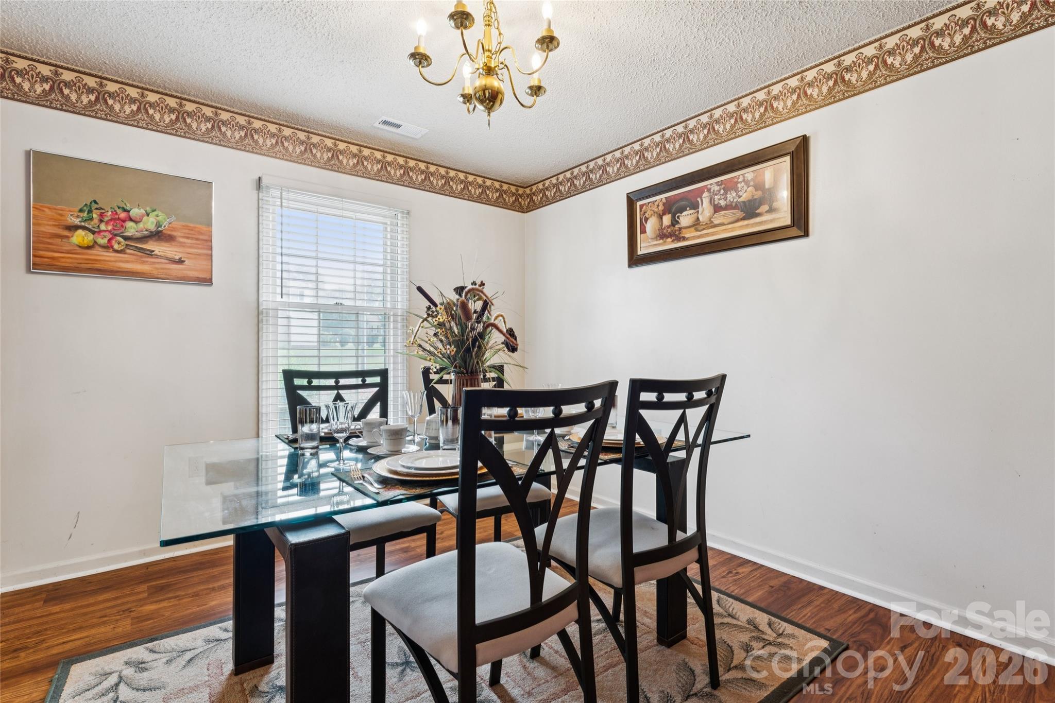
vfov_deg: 71.1
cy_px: 352
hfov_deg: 94.0
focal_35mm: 17
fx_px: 492
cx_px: 528
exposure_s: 1/2
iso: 200
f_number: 13
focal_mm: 16.8
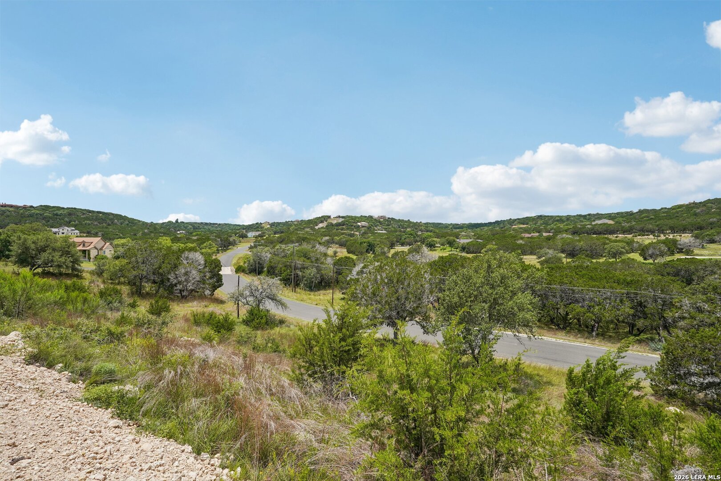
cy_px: 240
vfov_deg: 73.7
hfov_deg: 96.7
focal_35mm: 16
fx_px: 320
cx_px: 360
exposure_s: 1/250
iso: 100
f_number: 8
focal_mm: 16
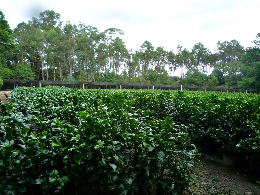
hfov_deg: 69.4
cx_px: 130
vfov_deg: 54.9
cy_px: 98
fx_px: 188
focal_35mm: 25
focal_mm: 4.4
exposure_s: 1/125
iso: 160
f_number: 2.8
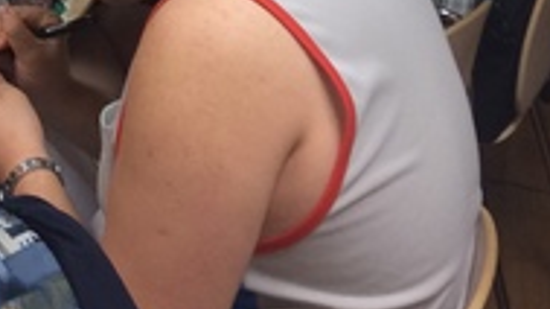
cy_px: -398
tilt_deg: -5.4
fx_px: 1705
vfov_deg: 9.4
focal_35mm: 117
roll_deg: -0.3
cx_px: -244
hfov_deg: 16.8
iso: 64
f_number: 2.2
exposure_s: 1/30
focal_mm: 4.15
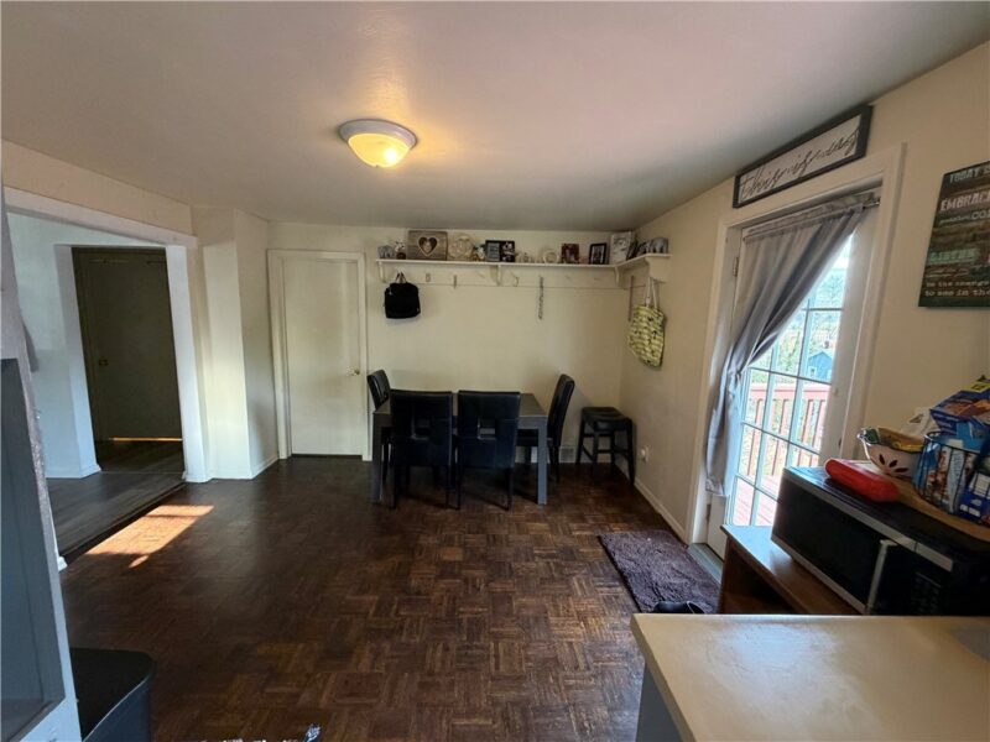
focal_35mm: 14
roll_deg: -0.8
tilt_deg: -7.9
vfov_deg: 85.7
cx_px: 495
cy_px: 371
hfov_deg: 102.1
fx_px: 400
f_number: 2.2
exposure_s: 1/60
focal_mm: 2.22
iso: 400
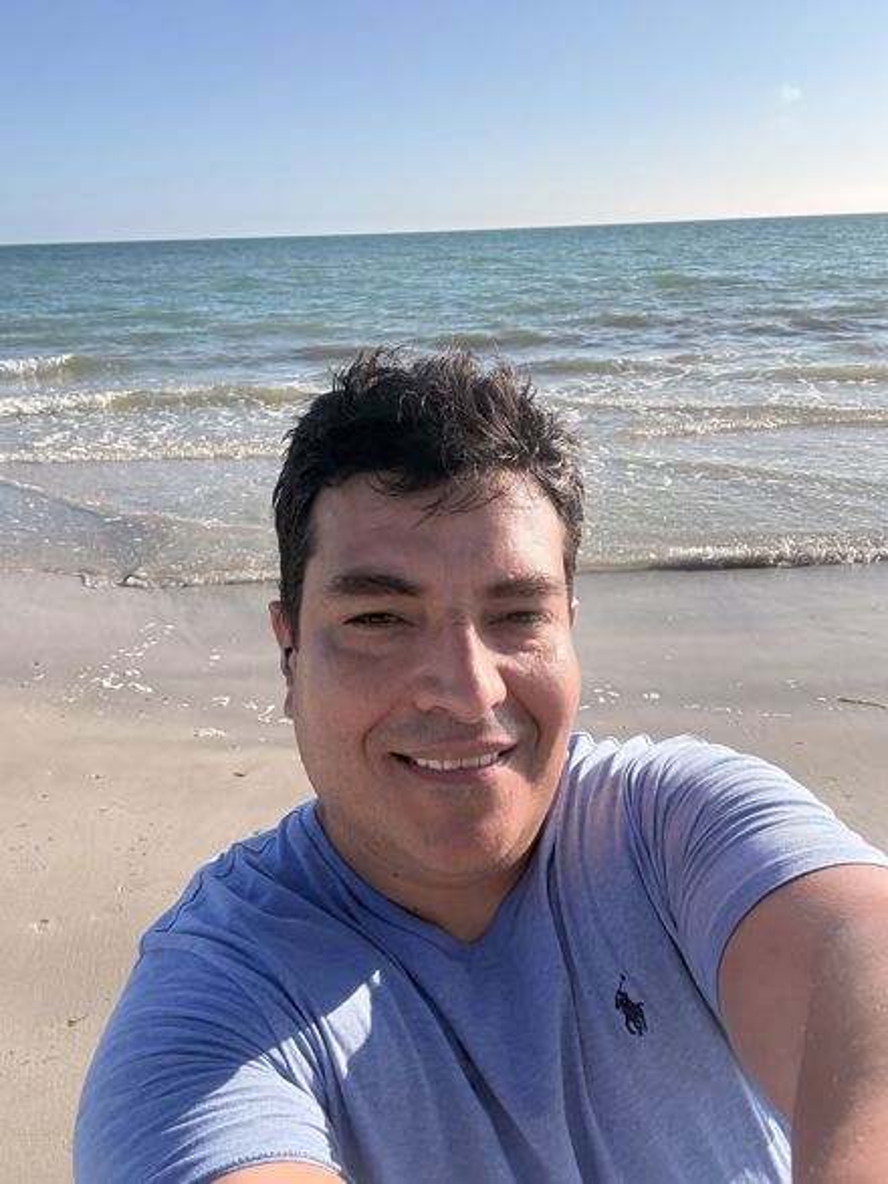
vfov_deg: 60.0
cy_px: 592
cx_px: 444
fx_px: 1026
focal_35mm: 30
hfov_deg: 46.8
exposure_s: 1/1255
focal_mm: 2.69
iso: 40
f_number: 1.9
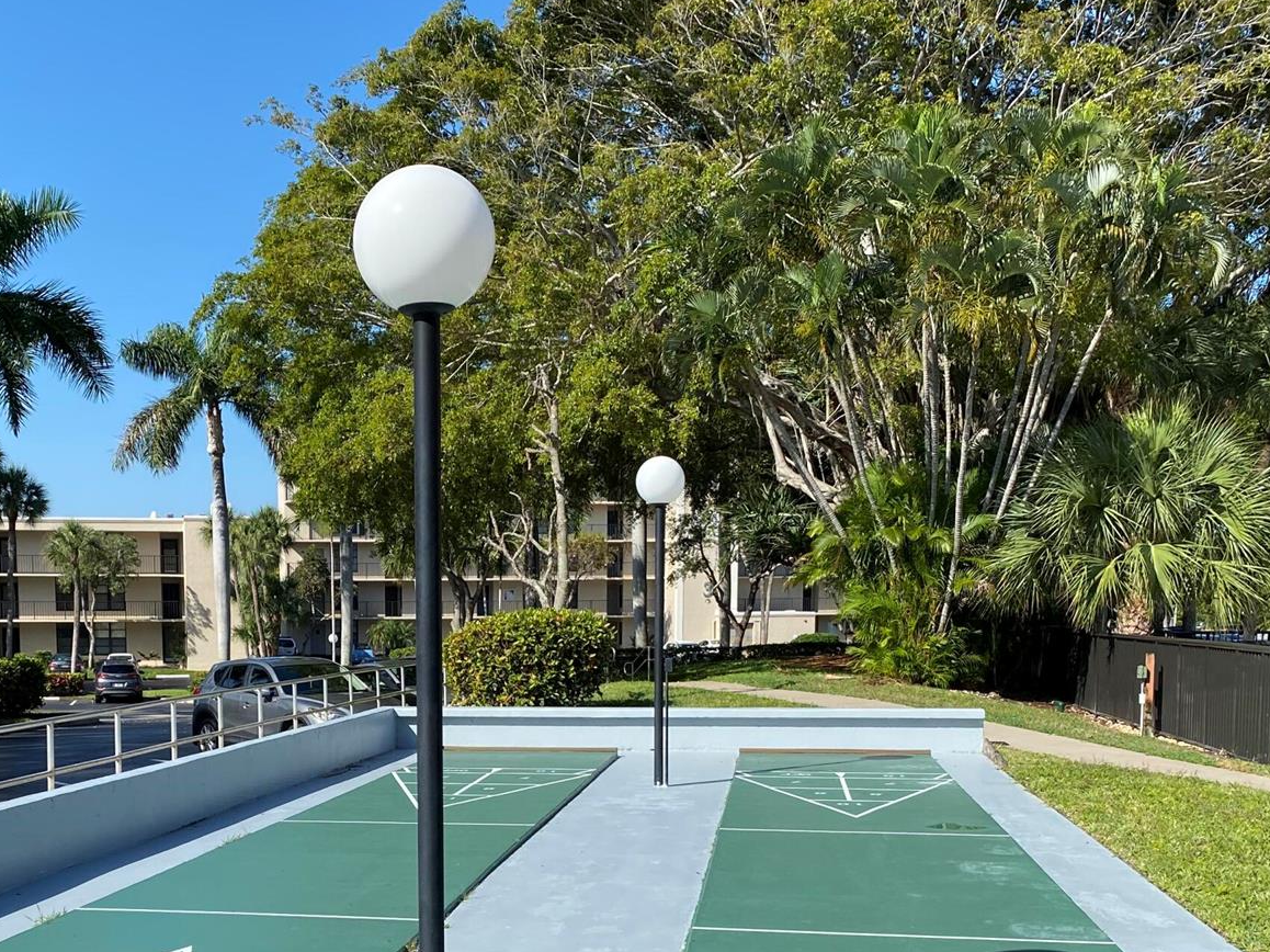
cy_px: 796
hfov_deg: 40.7
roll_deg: -0.6
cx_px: 416
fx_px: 1687
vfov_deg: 30.5
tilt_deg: -6.1
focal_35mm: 46
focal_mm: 4.25
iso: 32
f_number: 1.8
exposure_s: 1/2358
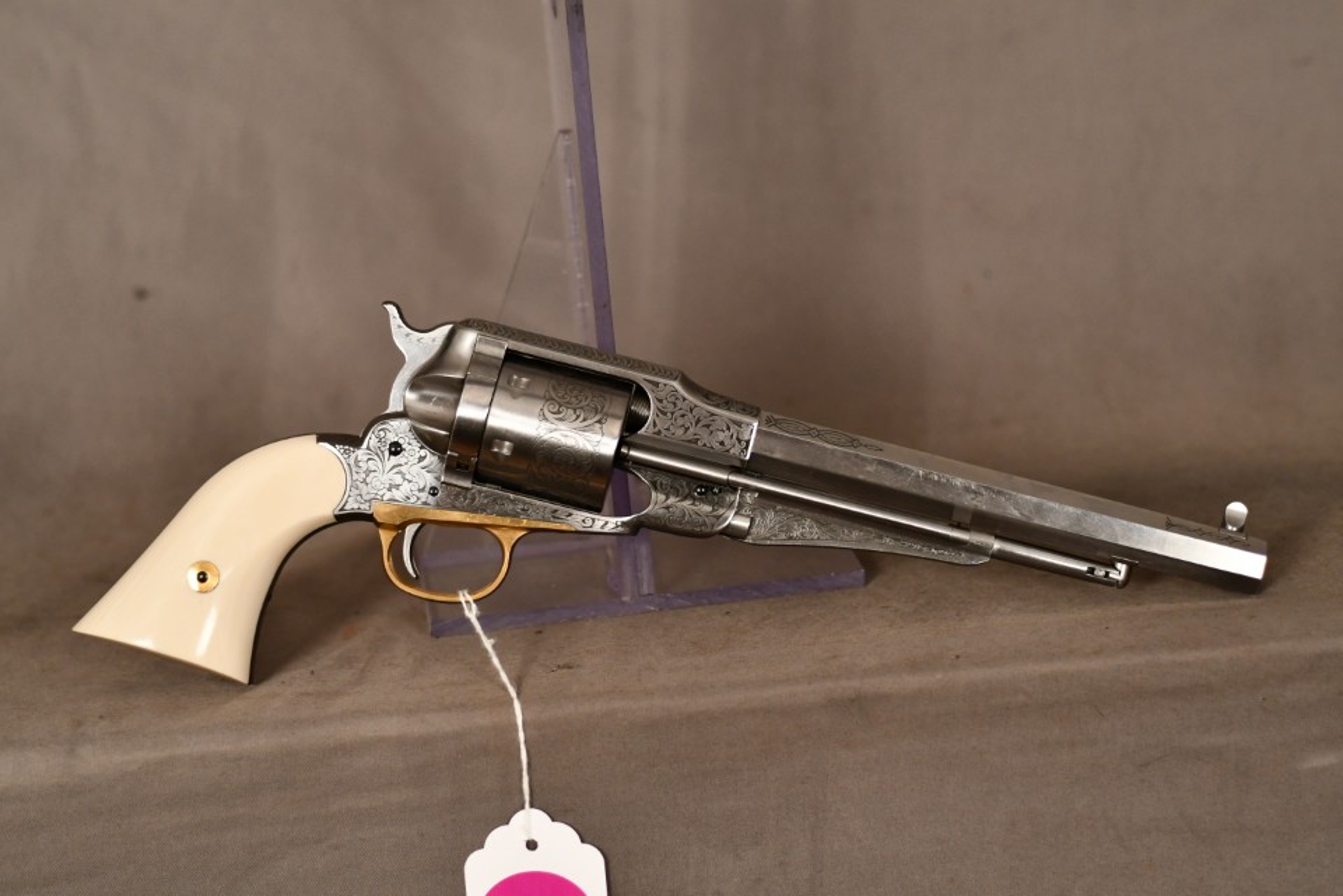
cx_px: 672
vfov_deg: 15.2
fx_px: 3357
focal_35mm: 90
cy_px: 448
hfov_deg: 22.6
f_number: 3.2
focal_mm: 60
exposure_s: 1/250
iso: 1000
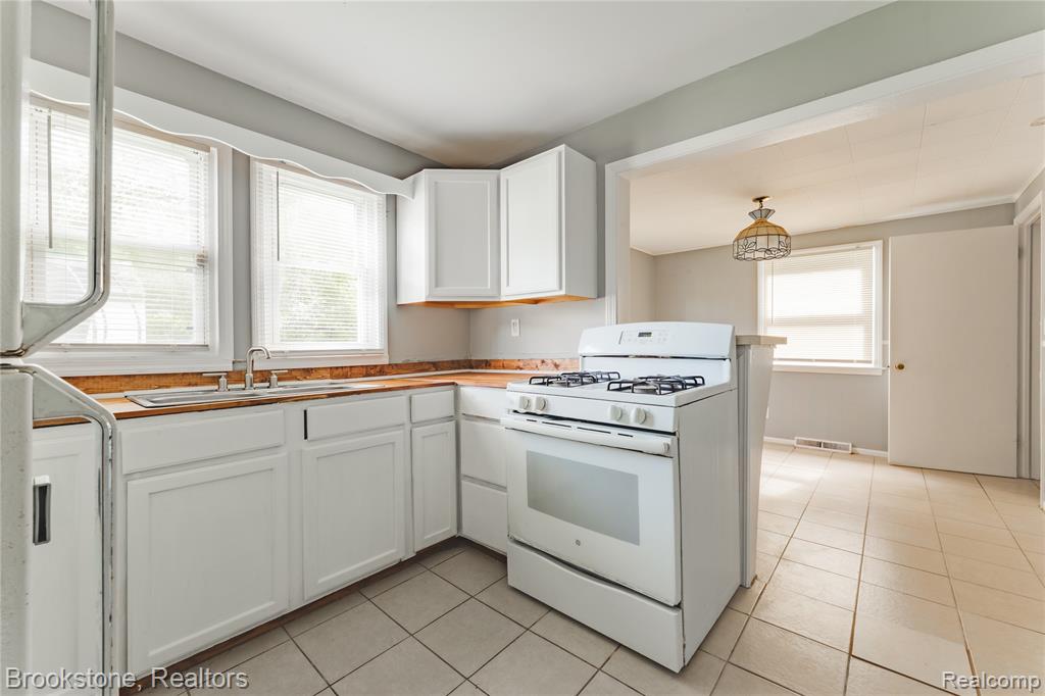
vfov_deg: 81.2
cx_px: 522
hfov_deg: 104.3
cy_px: 348
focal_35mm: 14
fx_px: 406
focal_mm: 14
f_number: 18
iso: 400
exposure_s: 1/6
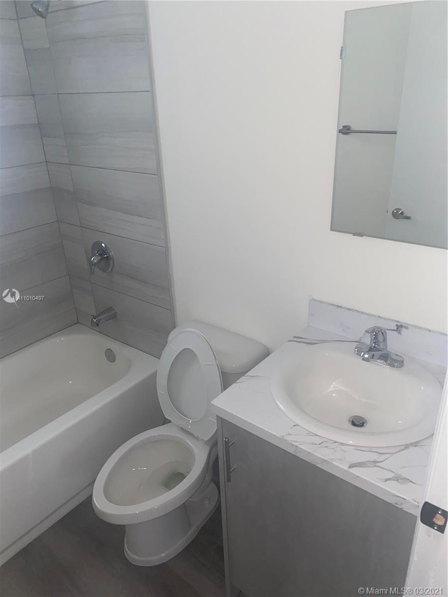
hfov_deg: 53.1
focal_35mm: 26
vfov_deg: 67.3
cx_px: 224
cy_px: 298
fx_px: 449
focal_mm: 4.25
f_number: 1.8
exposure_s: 1/16
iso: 64
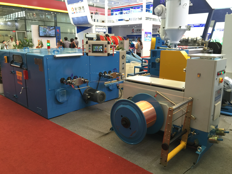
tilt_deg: -13.3
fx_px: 194
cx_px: 116
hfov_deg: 61.7
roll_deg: -1.5
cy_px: 87
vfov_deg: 48.2
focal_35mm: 29
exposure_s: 1/15
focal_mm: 4.15
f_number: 2.2
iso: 32
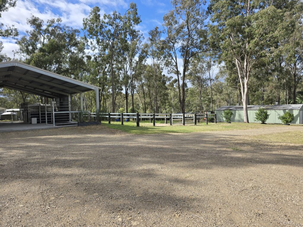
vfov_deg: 58.9
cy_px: 114
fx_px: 201
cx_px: 152
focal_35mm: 23
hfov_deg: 73.9
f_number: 1.7
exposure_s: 1/487
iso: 12
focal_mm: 6.3
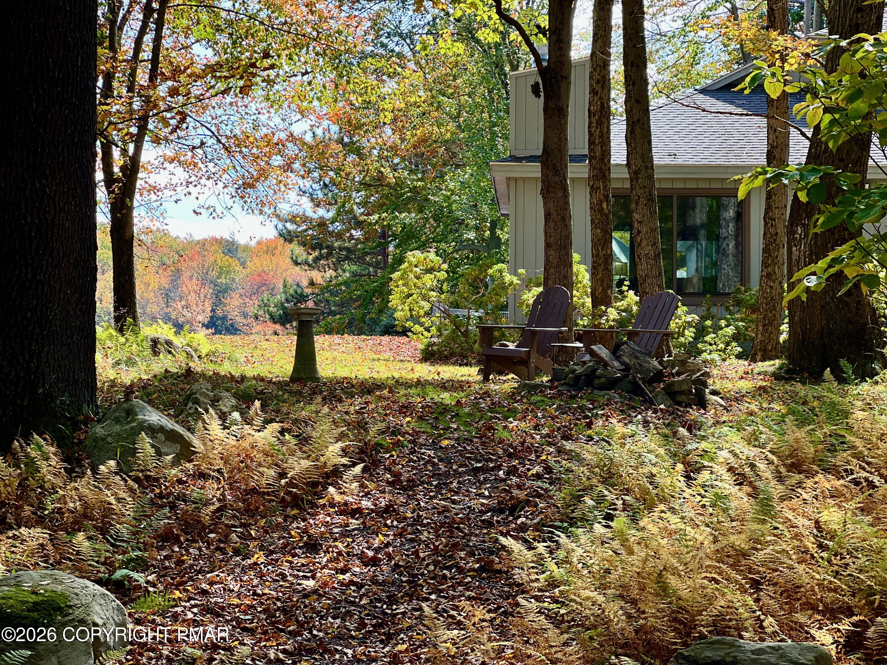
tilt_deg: +1.5
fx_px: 1973
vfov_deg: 19.1
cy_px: 332
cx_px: 444
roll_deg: -0.9
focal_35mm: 77
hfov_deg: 25.3
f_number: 2.8
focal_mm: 9
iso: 40
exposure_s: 1/121
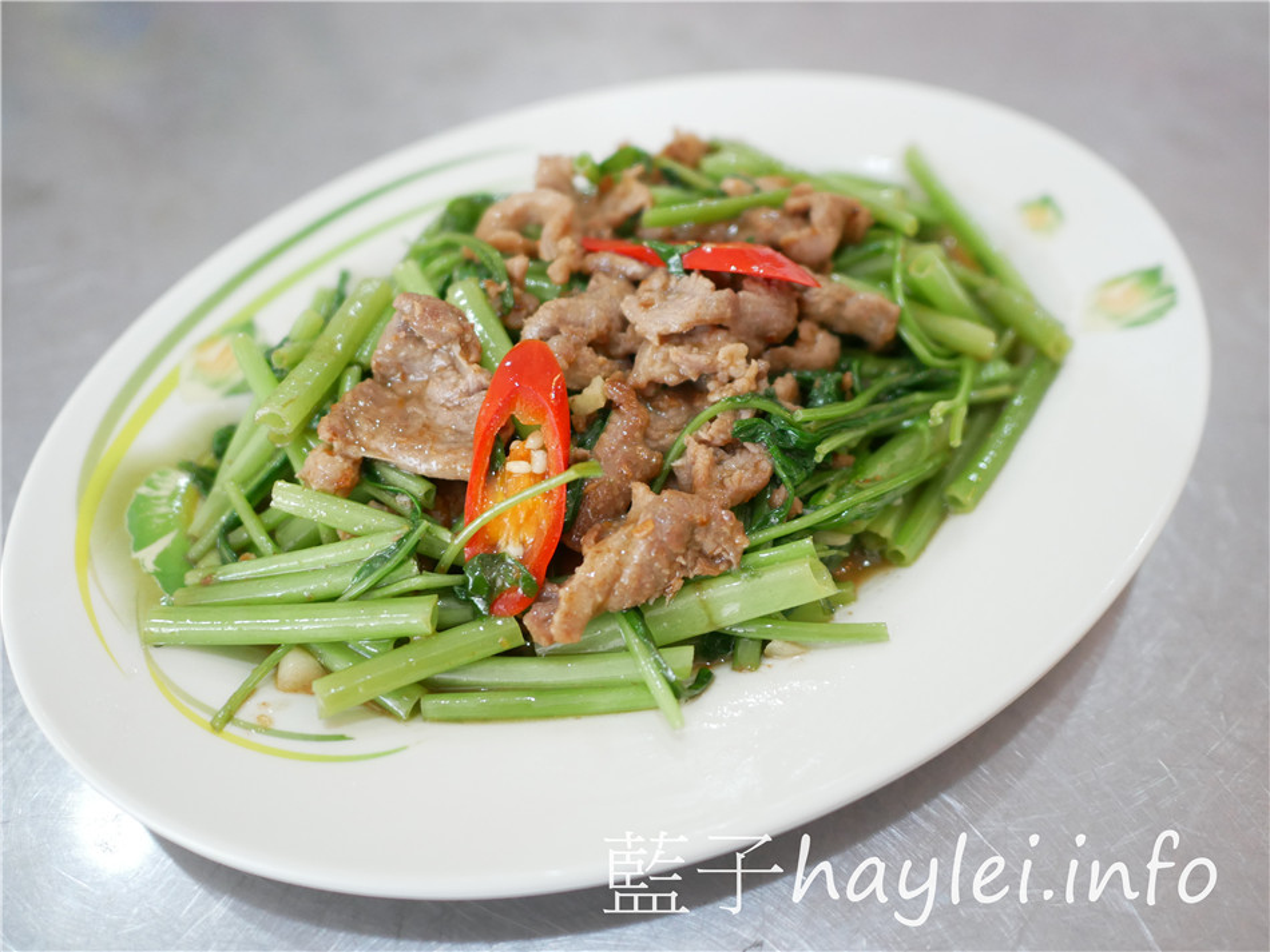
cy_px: 476
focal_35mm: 30
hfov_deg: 60.0
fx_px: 1101
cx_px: 635
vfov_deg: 46.8
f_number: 1.7
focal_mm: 15
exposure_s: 1/60
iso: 1000
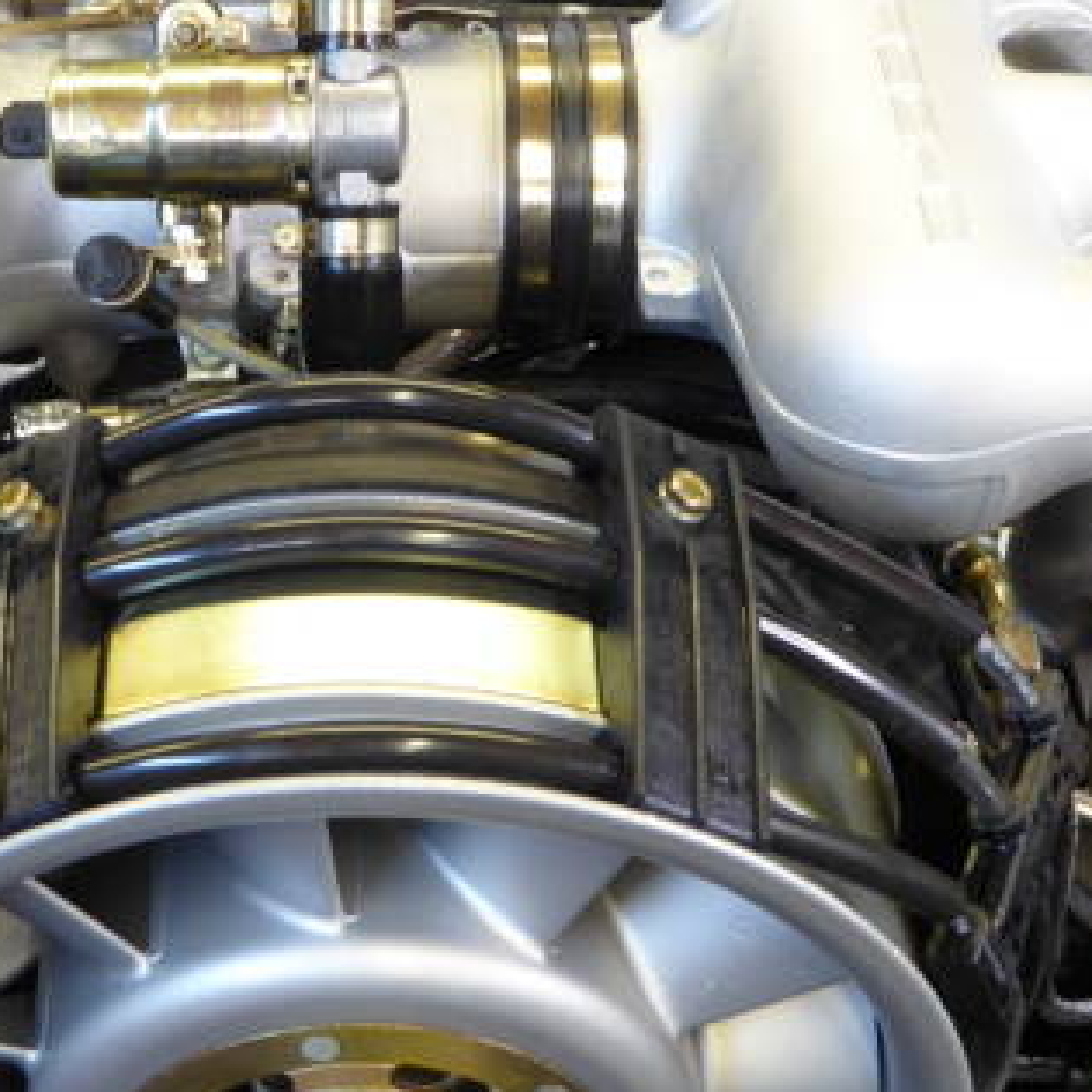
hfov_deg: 24.9
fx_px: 2463
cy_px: 662
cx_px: 367
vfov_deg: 25.0
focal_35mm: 69
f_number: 3.3
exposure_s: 1/4
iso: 80
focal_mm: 4.3
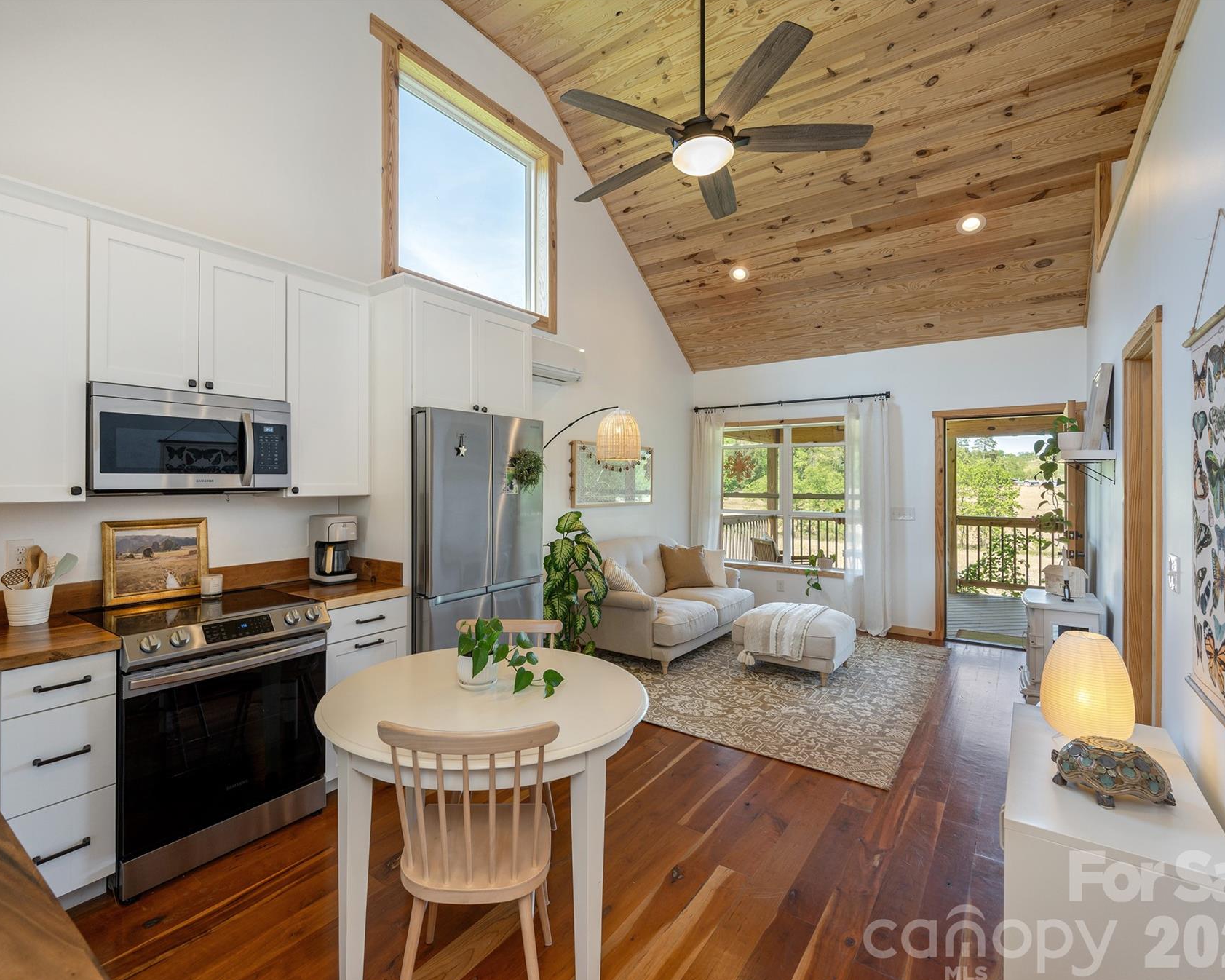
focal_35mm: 16
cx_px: 556
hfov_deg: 92.9
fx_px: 580
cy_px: 496
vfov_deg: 80.4
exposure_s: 1/25
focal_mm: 14
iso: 320
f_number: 7.1
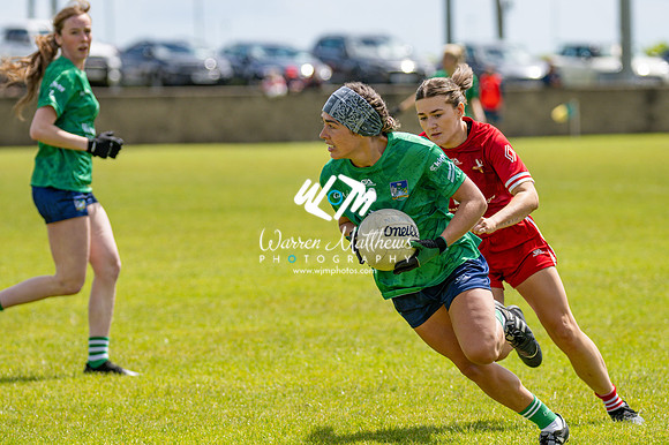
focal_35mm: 240
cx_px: 334
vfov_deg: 5.7
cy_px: 222
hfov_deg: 8.6
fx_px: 4457
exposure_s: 1/3200
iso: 100
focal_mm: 160
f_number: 2.8
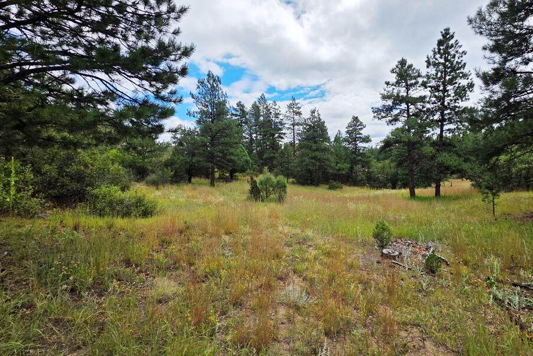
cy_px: 178
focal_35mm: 18
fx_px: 267
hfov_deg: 89.2
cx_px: 312
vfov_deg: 67.4
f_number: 1.9
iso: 40
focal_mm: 2.2
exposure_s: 1/2929
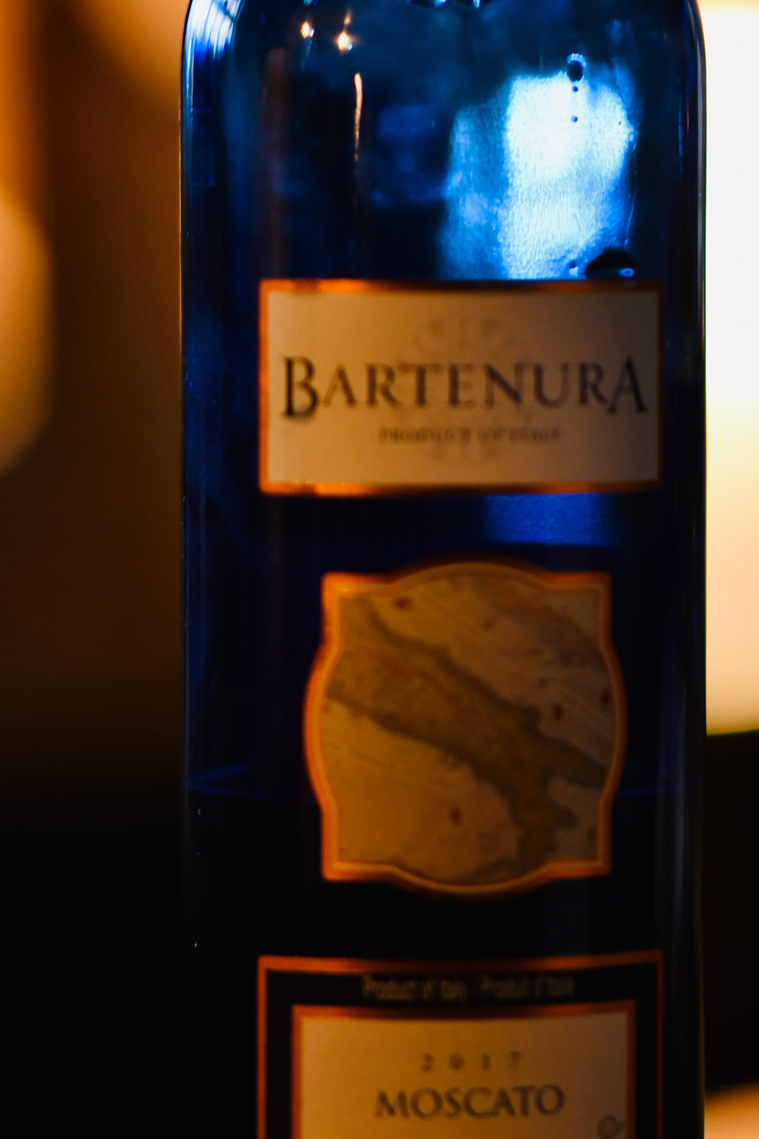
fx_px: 7939
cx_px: 826
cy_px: 271
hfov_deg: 5.5
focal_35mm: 251
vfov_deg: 8.2
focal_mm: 105
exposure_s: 1/80
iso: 500
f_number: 1.4
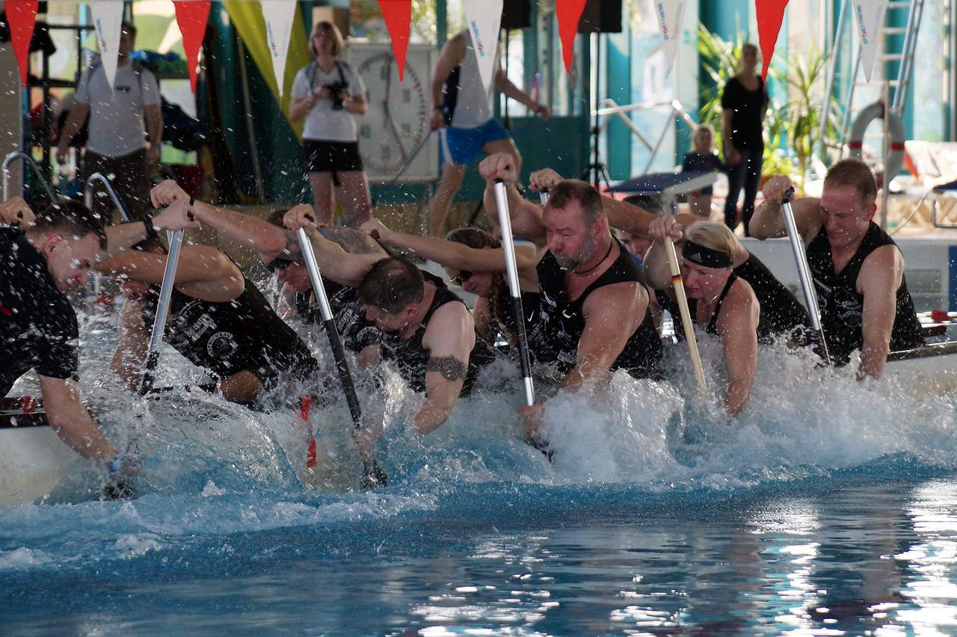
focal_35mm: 202
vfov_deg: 6.8
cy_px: 318
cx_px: 478
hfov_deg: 10.2
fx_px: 5380
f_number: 5.6
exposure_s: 1/250
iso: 1250
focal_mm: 135
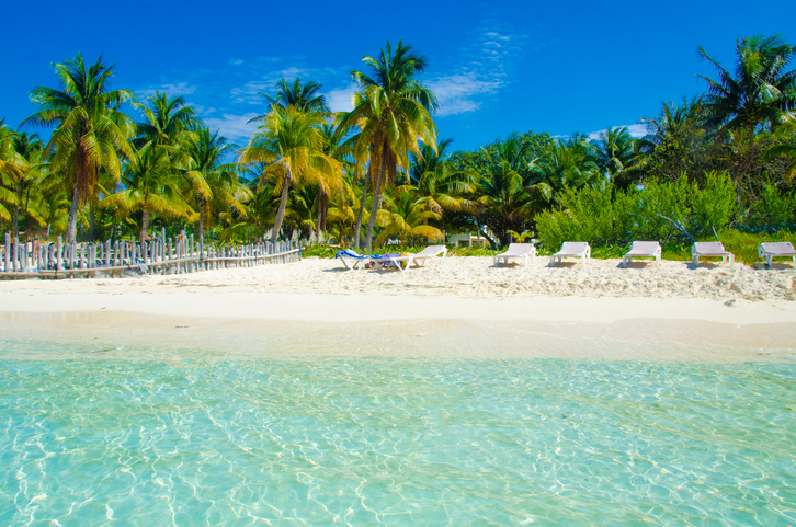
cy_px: 264
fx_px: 596
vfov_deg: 47.7
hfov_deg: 67.5
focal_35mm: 27
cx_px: 398
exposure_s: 1/320
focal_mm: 18
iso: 160
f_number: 10
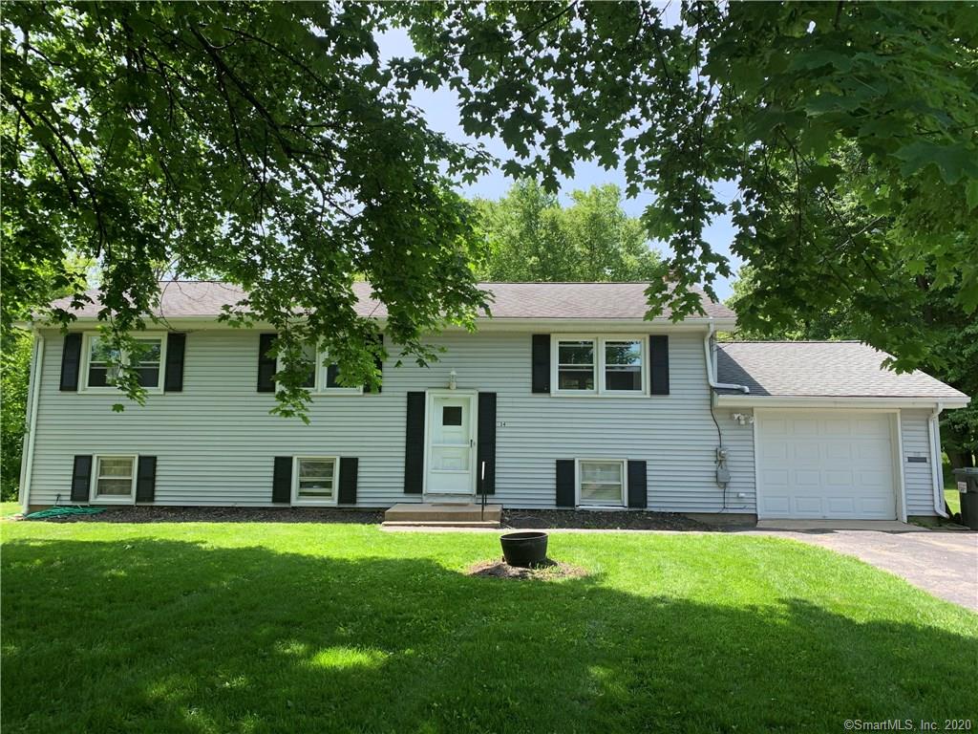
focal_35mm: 26
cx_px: 489
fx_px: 735
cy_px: 367
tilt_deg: +7.8
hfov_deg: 67.3
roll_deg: +0.4
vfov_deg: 53.1
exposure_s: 1/492
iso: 25
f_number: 1.8
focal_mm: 4.25
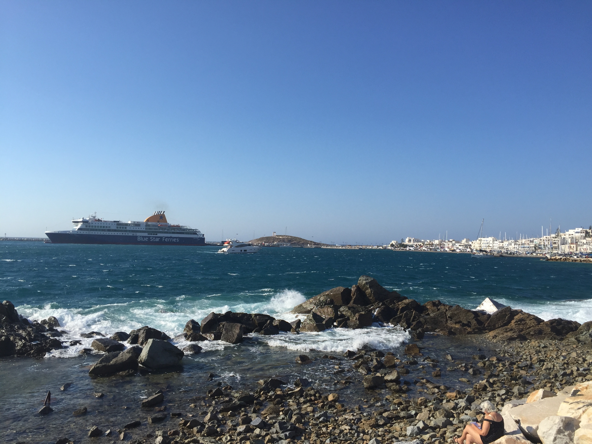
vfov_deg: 48.2
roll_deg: -2.8
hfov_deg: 61.7
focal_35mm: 29
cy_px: 222
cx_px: 296
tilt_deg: +4.8
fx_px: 496
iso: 32
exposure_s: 1/2326
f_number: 2.2
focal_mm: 4.15
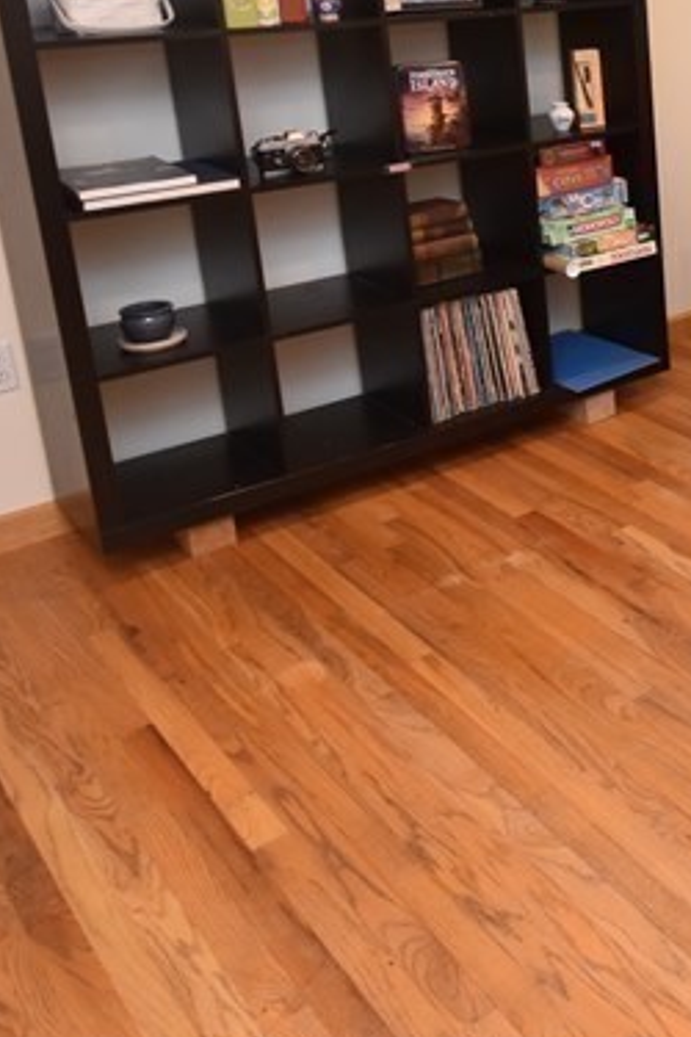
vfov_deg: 45.1
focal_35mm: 41
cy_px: 209
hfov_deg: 26.9
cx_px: 920
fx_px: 1180
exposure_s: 1/80
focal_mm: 10
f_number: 4
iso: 800
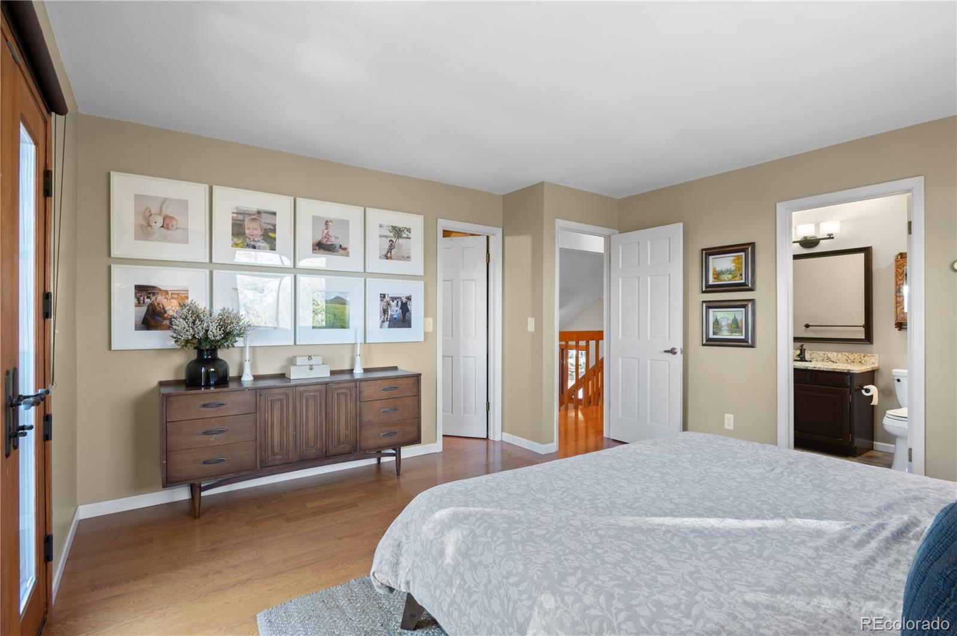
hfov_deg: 93.3
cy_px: 318
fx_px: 451
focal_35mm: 17
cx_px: 478
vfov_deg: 70.3
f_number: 8
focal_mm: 17
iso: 400
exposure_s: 1/2
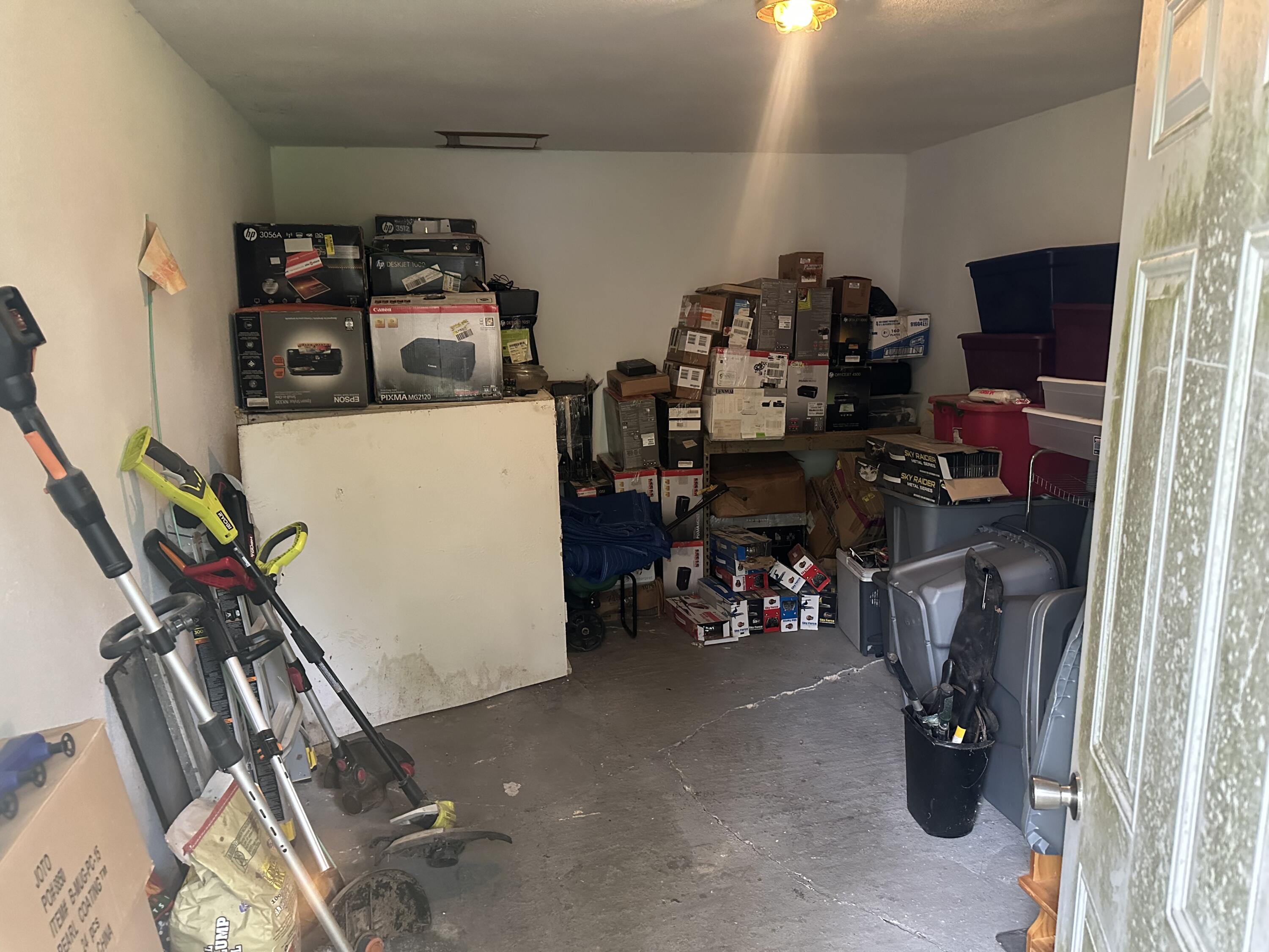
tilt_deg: -8.5
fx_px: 880
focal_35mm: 24
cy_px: 476
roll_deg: +0.0
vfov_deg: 56.8
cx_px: 634
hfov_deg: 71.6
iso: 1000
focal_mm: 6.86
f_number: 1.78
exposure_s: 1/52
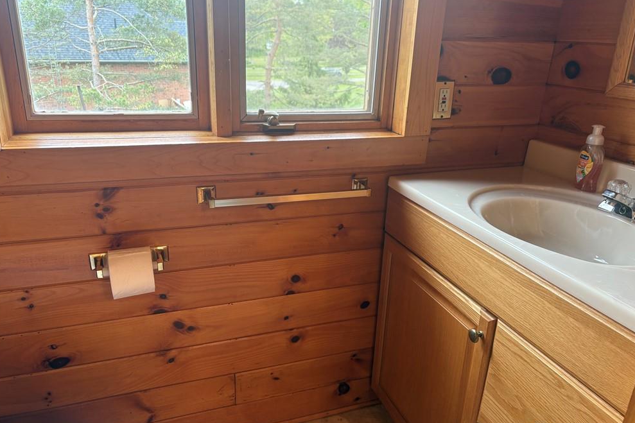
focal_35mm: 28
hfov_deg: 65.5
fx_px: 494
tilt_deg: -22.0
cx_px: 319
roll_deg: -1.0
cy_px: 223
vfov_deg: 46.4
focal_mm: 5.96
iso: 64
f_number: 1.6
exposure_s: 1/60
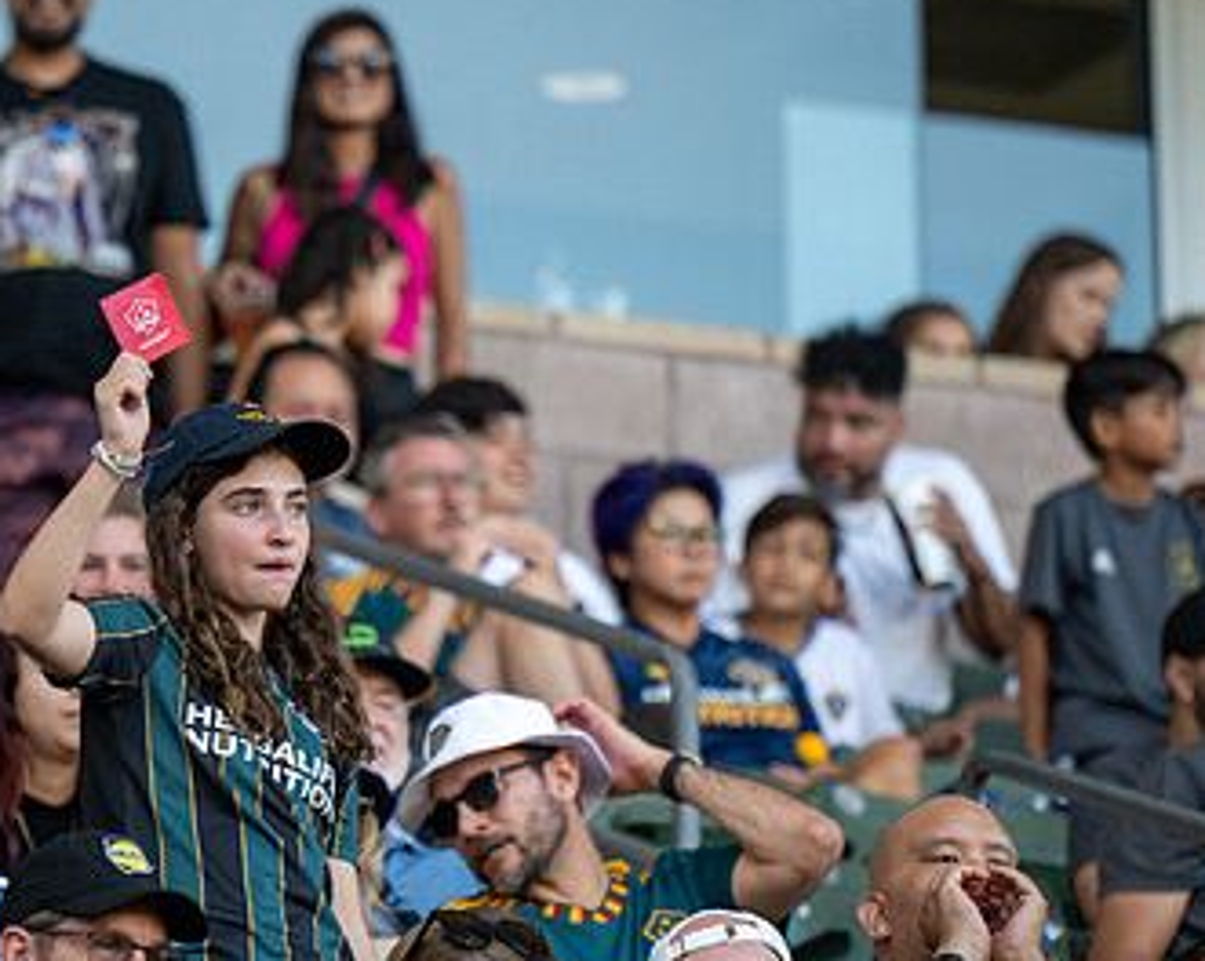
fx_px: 16706
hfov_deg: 4.1
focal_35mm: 469
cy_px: 561
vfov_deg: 3.3
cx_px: 328
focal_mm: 190
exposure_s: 1/1000
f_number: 2.8
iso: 900
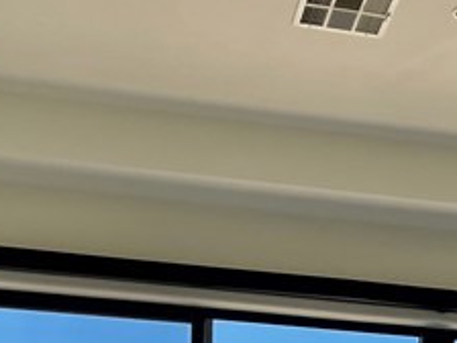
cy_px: 633
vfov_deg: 11.5
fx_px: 1571
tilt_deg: +6.8
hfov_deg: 16.0
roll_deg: +0.3
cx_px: 526
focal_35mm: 119
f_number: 1.6
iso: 32
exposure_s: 1/874
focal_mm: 5.1
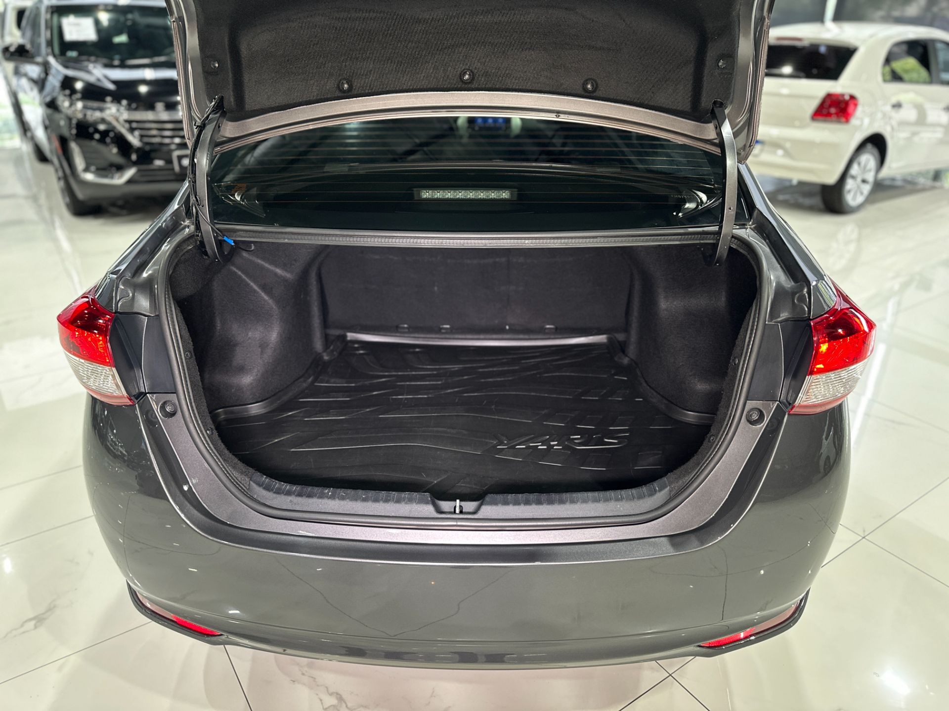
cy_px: 356
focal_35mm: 24
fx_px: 658
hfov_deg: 71.6
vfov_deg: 56.8
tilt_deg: -26.3
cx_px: 474
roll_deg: -0.2
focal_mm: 6.86
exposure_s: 1/60
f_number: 1.78
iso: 250
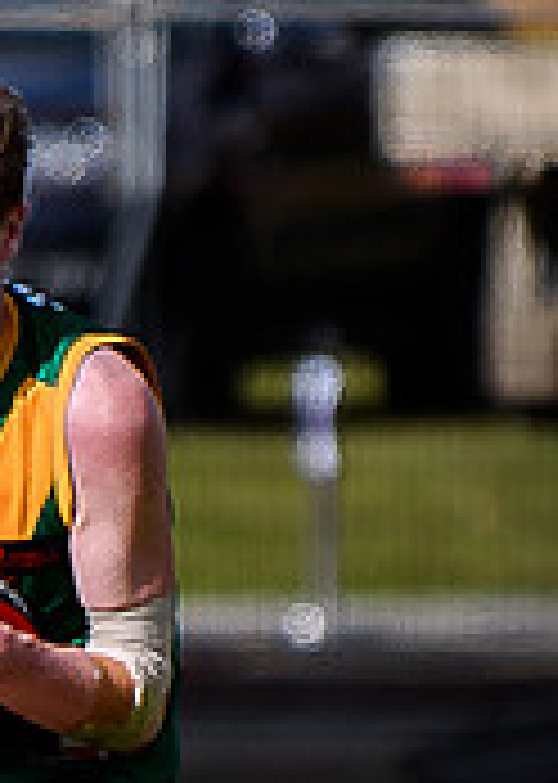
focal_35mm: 2561
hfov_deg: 0.6
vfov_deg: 0.8
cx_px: 69
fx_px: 56907
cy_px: 1201
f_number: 2.8
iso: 100
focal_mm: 200
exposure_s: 1/2500
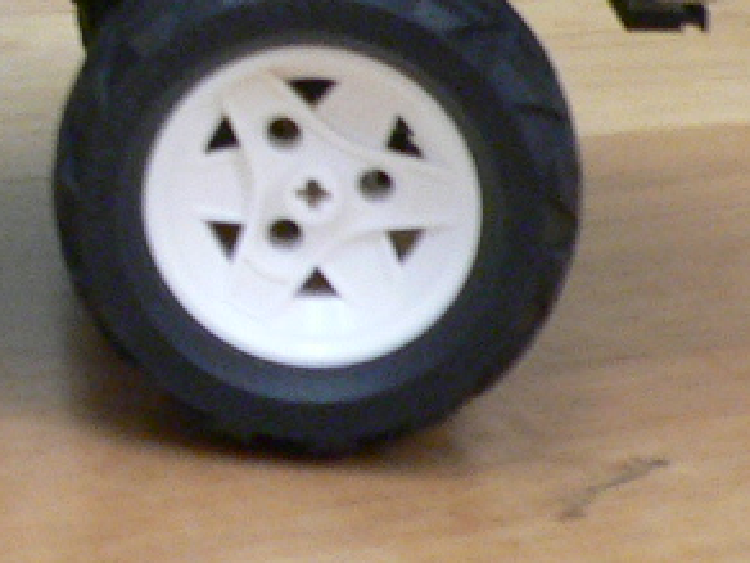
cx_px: -570
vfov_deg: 9.0
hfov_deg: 11.6
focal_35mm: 158
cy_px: -414
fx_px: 3423
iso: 200
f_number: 2.8
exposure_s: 1/4
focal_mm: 6
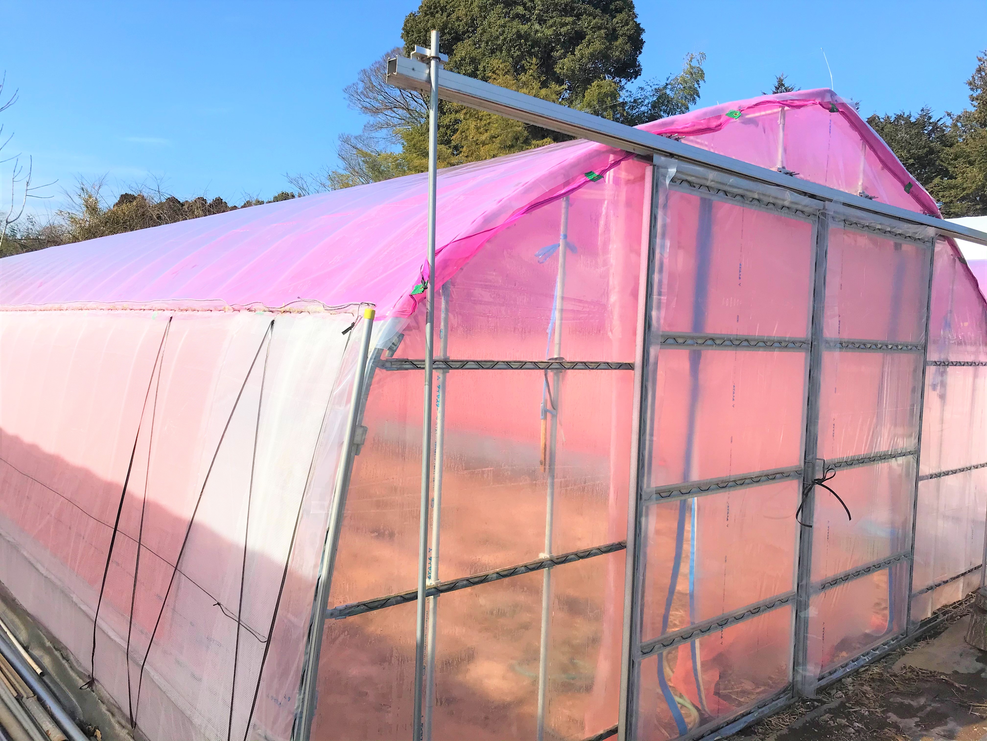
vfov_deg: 49.7
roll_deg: -3.6
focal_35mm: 28
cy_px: 370
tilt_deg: -3.0
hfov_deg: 63.4
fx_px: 798
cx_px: 494
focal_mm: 3.99
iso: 20
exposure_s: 1/2817
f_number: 1.8
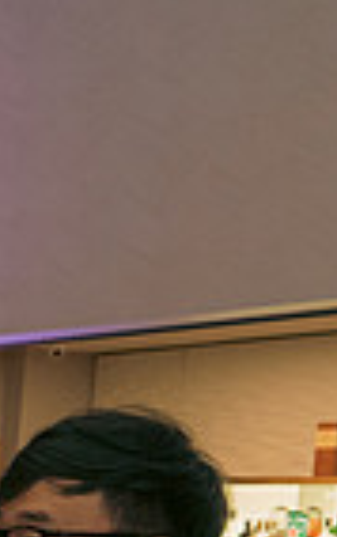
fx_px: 1467
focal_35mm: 100
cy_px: 724
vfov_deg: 19.0
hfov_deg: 10.1
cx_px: -632
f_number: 3.5
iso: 2500
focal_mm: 24
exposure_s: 1/160
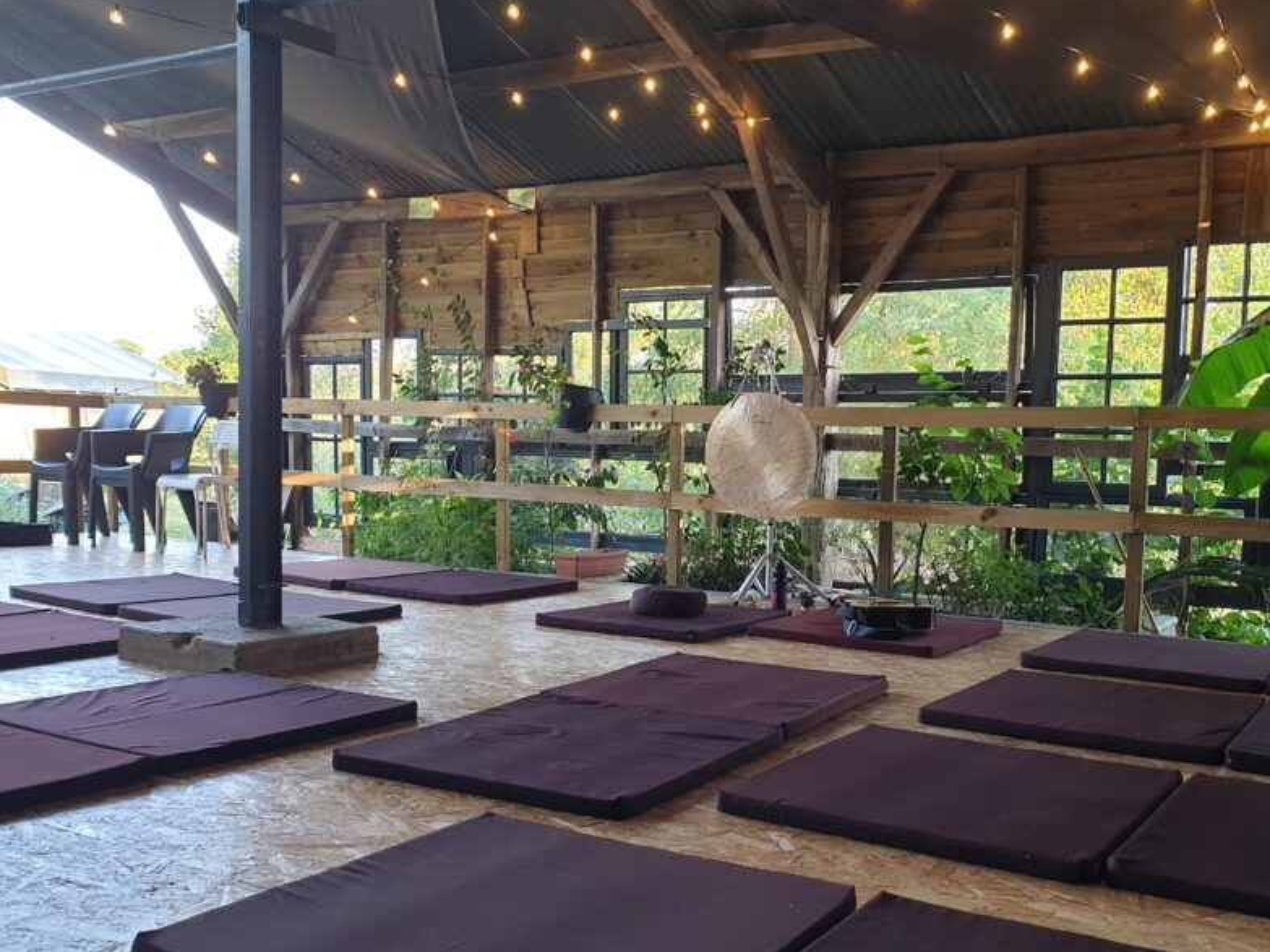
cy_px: 564
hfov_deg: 53.6
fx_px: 1247
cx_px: 751
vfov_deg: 41.6
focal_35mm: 34
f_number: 2.4
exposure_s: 1/50
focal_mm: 4.3
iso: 100
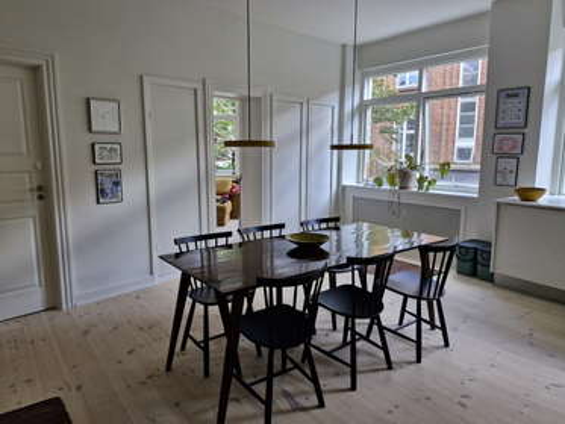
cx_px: 282
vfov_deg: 58.9
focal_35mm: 23
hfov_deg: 73.9
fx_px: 376
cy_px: 212
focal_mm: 5.54
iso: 100
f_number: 1.8
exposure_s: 1/180
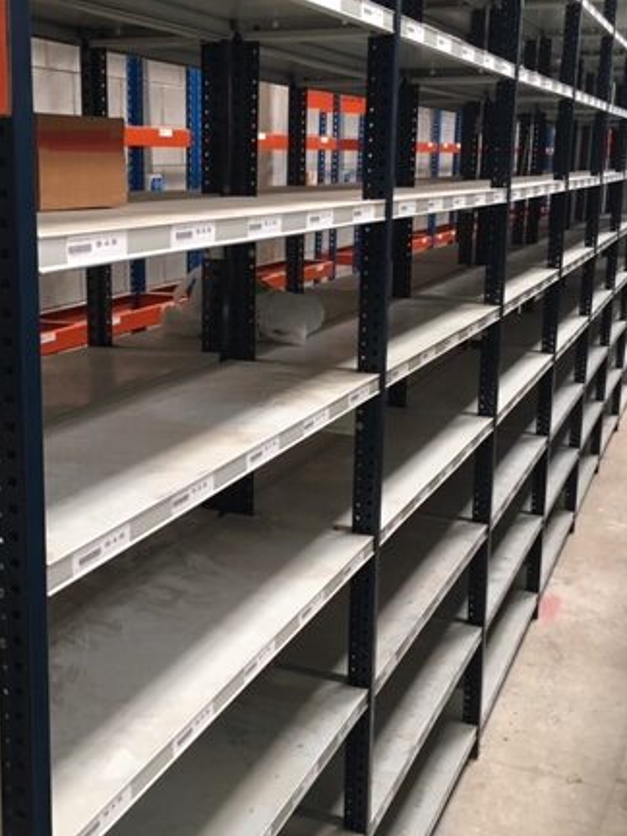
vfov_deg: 43.8
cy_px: 387
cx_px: 244
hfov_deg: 33.5
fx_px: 1038
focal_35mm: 43
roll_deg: -0.9
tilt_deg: -10.0
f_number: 2.2
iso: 160
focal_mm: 4.15
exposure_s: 1/33
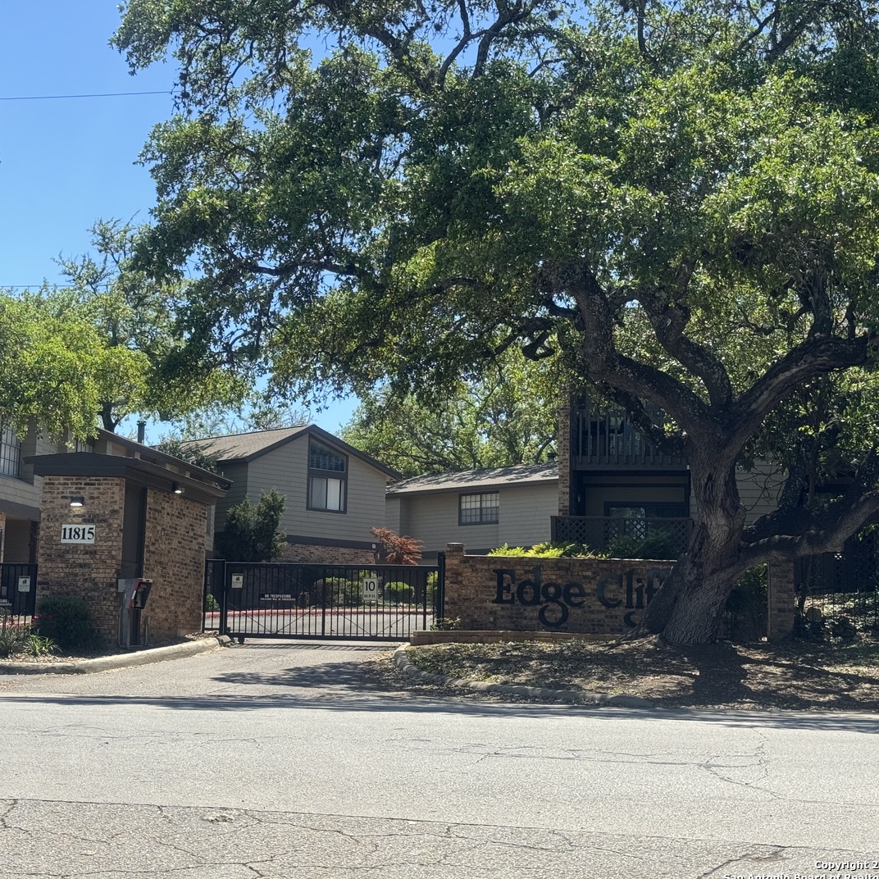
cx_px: 311
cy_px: 442
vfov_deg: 30.0
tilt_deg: +7.5
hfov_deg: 29.9
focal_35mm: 57
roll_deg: -2.1
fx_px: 1638
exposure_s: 1/2110
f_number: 1.78
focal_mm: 6.86
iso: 64
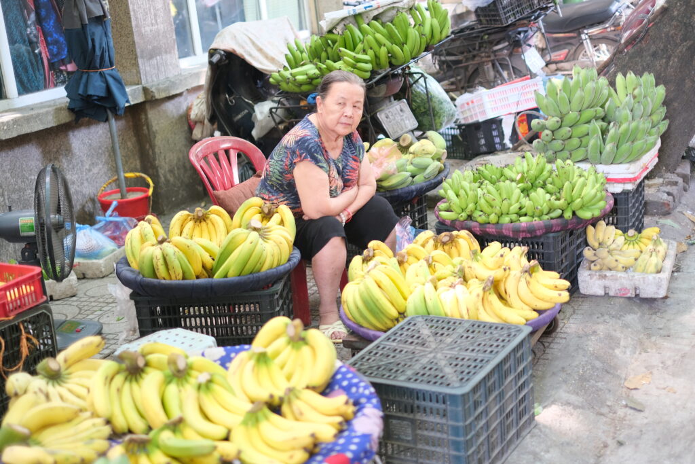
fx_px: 1023
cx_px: 348
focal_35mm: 53
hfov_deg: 37.5
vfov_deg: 25.5
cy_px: 232
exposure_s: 1/240
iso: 1250
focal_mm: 35
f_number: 1.4
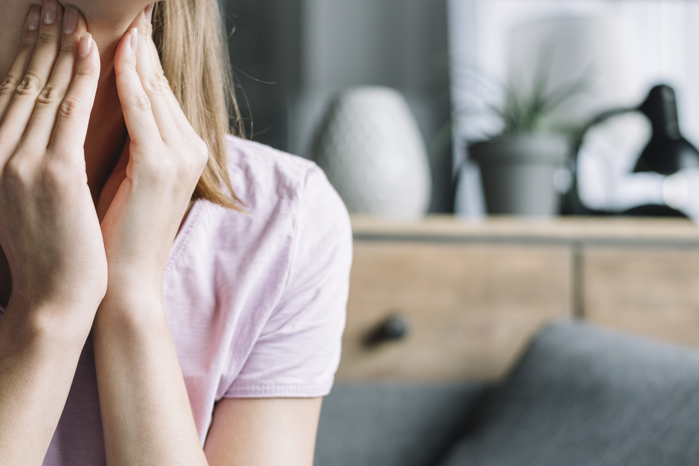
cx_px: 190
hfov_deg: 26.7
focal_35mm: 75
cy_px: 217
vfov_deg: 18.2
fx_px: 1457
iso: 250
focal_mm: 50
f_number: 2.8
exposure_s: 1/100
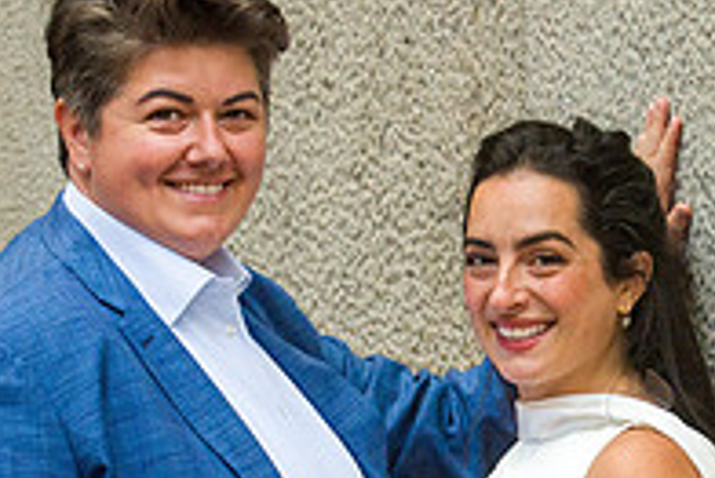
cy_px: 469
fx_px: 4591
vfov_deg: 5.9
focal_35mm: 231
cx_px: 700
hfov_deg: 8.9
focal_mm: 78
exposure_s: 1/640
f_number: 6.3
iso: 800
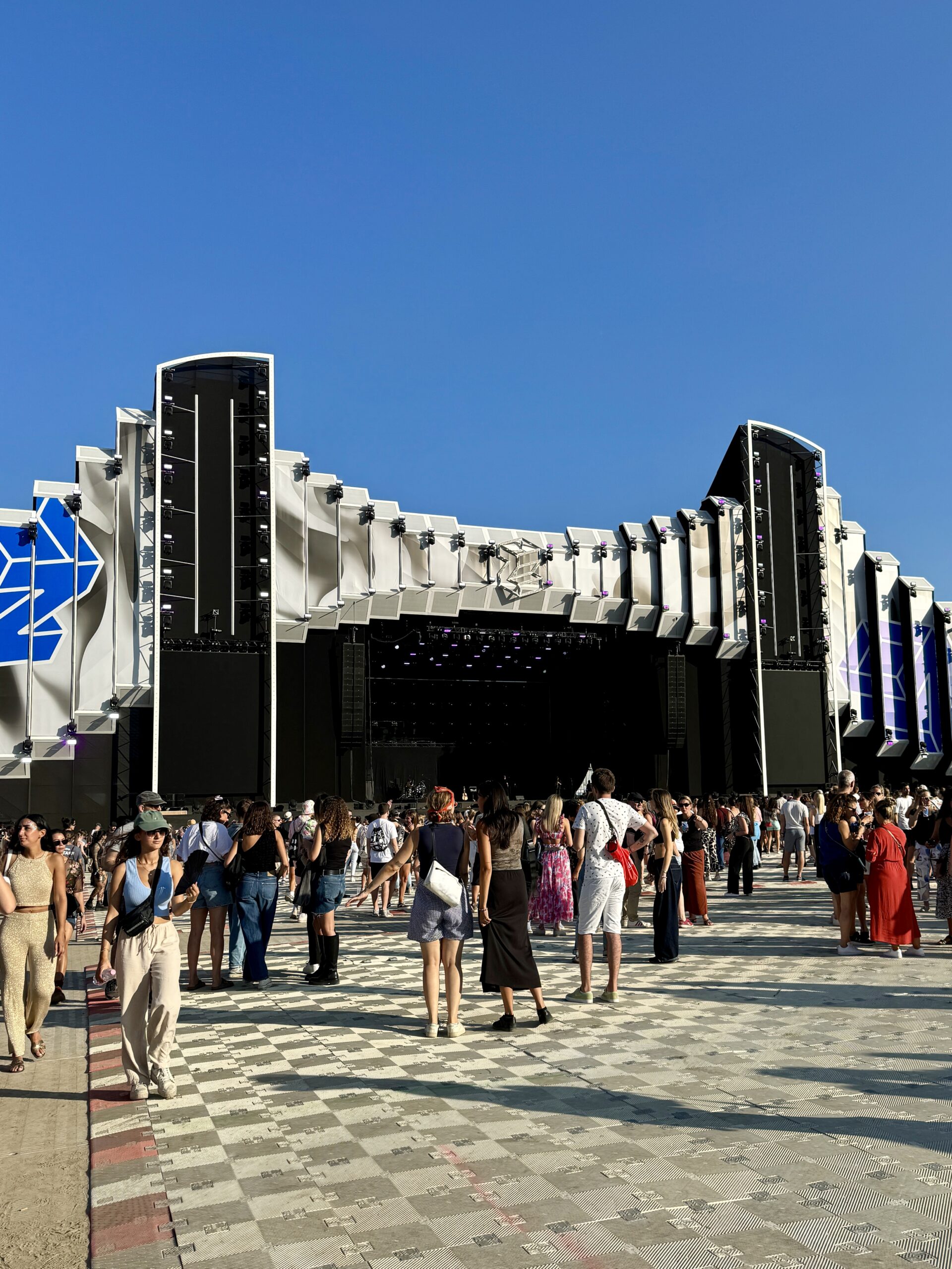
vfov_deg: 71.6
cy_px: 634
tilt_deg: +7.7
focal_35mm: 24
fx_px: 880
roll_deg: +2.2
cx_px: 476
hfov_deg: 56.8
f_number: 1.78
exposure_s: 1/4950
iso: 80
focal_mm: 6.76
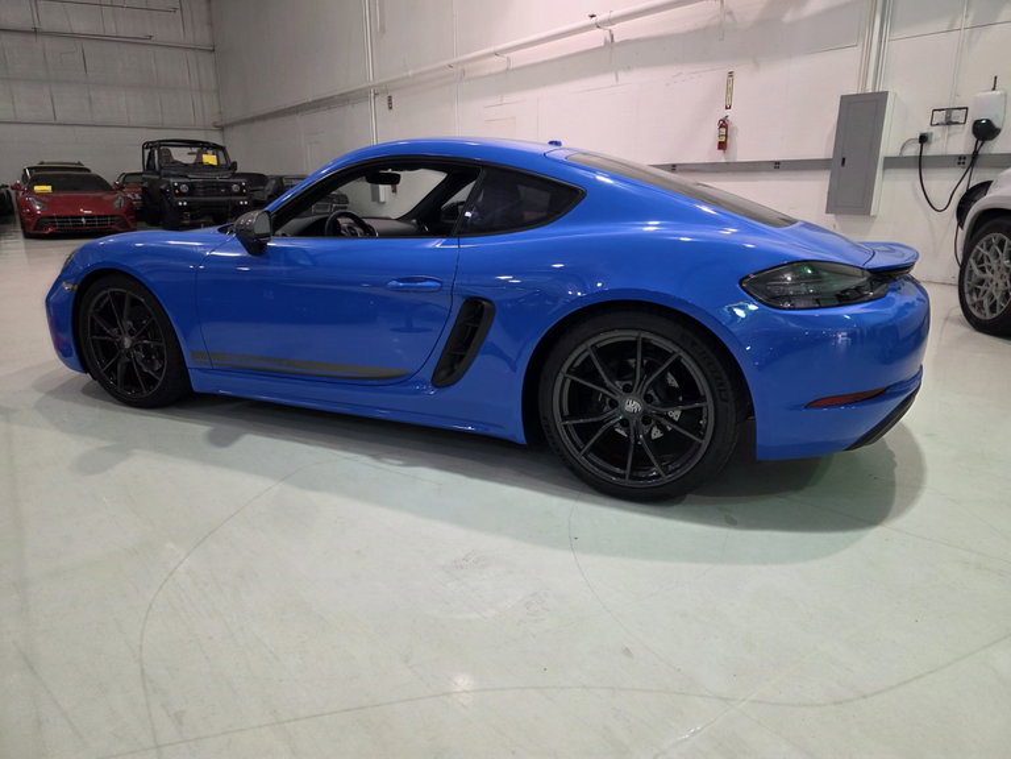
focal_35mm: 23
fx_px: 672
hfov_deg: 73.9
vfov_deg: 58.9
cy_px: 380
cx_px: 506
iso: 400
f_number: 1.7
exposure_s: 1/120
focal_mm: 6.3
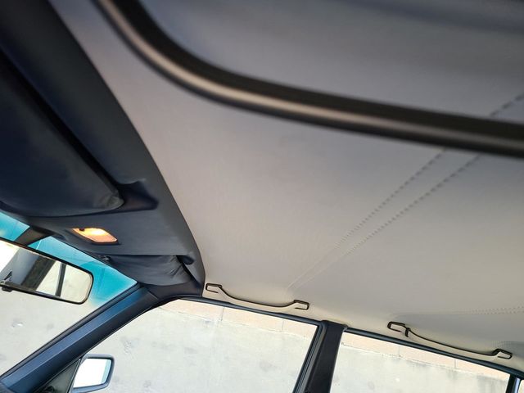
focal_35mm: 26
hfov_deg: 67.3
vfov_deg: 53.1
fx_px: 394
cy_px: 196
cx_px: 262
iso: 80
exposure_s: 1/60
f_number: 1.8
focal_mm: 5.4
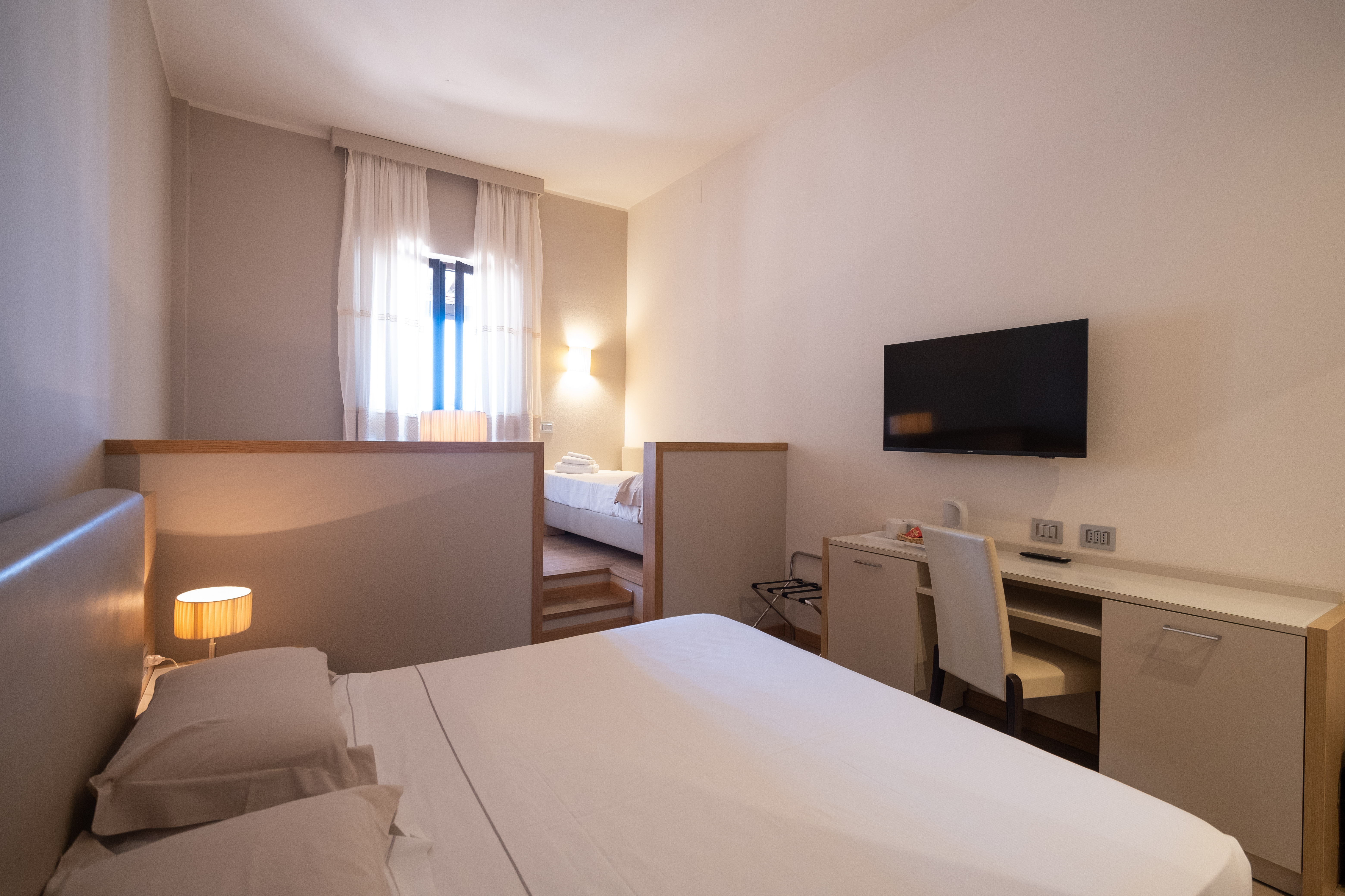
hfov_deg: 96.7
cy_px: 448
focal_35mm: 16
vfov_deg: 73.7
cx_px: 672
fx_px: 598
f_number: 3.2
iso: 800
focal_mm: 10.6
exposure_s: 1/50
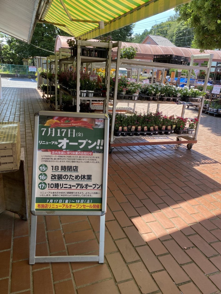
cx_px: 110
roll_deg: -2.5
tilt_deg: -17.9
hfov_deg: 53.1
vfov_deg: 67.3
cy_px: 147
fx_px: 221
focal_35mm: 26
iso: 32
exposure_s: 1/436
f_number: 1.8
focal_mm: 4.25
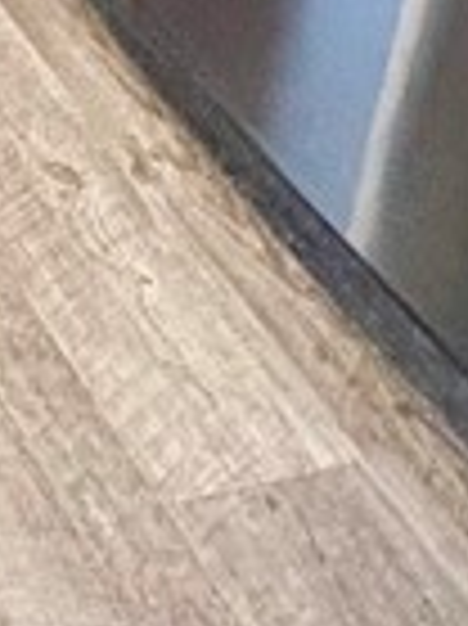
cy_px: -797
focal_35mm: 96
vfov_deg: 14.7
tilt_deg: -16.8
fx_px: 1733
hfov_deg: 12.4
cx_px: -634
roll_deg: +0.2
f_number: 1.8
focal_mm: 1.57
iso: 400
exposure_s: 1/60
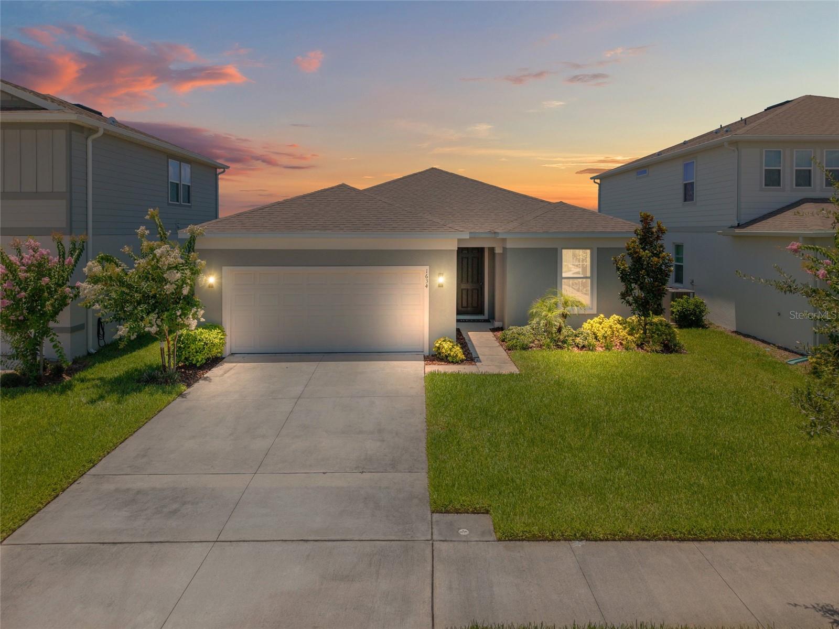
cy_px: 314
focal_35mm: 24
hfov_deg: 71.6
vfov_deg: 56.8
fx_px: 582
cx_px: 420
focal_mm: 8.67
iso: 110
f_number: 1.8
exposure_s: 1/25
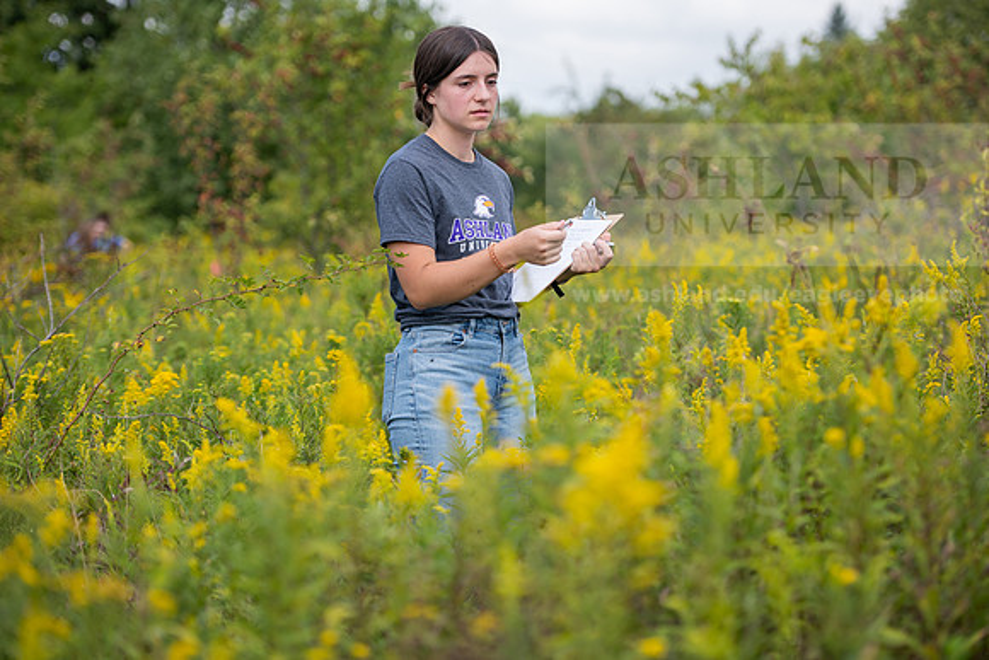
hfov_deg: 21.5
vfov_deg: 14.4
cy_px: 330
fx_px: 2610
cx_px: 494
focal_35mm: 95
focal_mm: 95
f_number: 3.2
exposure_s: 1/400
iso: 64
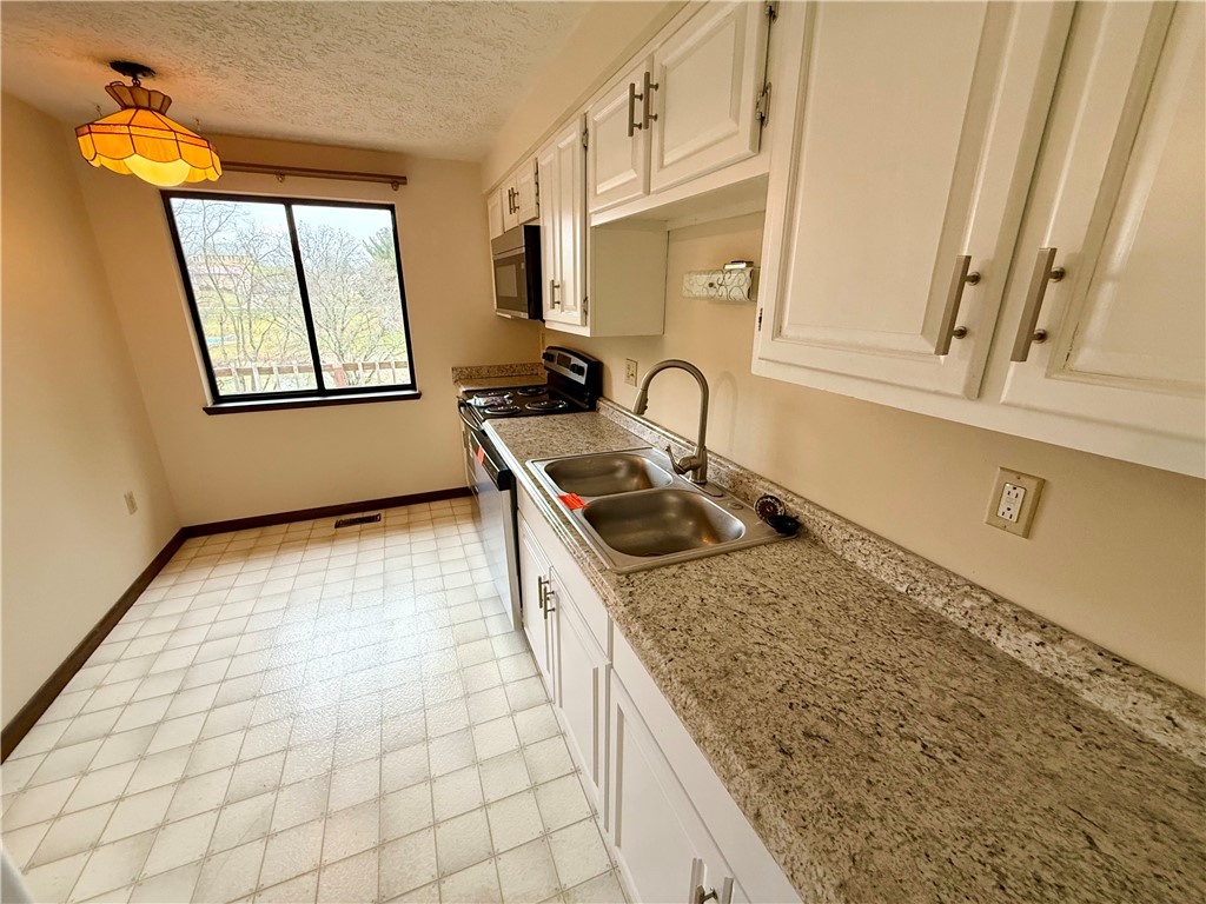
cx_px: 603
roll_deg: -0.7
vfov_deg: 85.7
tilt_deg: -17.6
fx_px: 488
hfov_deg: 102.1
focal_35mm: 14
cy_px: 452
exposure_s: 1/60
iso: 320
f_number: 2.2
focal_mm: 2.22
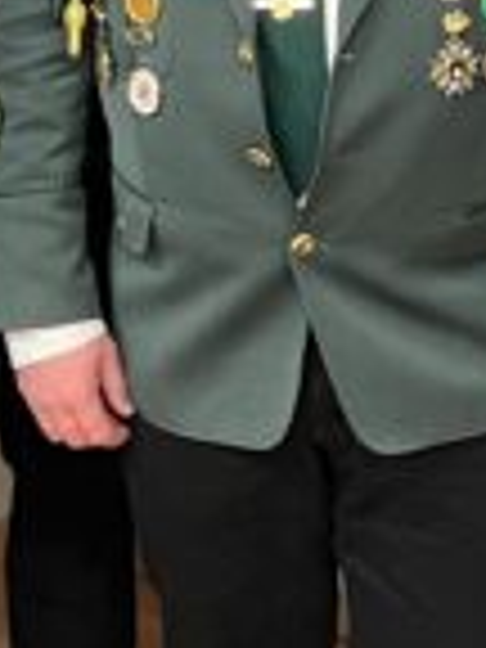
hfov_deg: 10.7
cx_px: 184
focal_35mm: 139
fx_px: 2602
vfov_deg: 13.5
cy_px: -270
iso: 200
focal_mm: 5.7
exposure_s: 1/50
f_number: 1.5
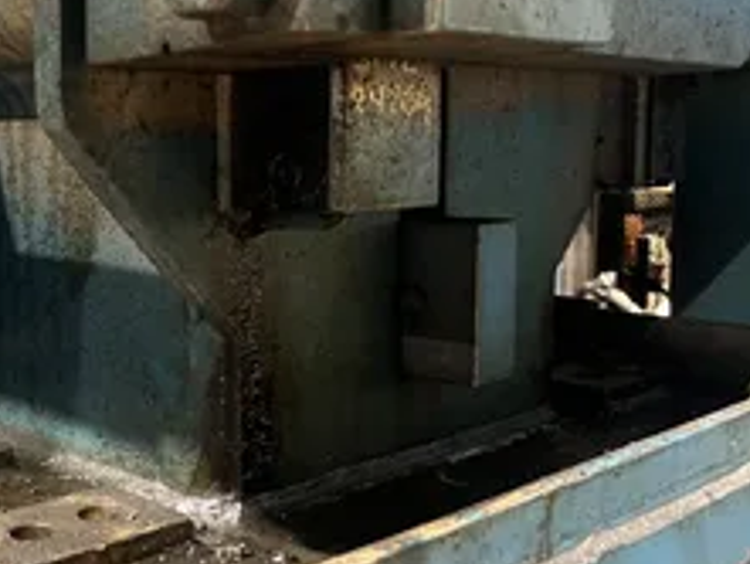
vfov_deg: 30.9
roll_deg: +0.3
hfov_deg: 38.2
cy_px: 241
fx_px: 1019
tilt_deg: -6.4
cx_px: 102
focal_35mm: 47
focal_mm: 5.7
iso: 500
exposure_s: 1/30
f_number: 1.5
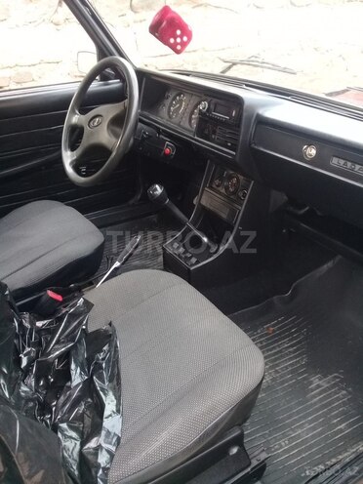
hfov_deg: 45.4
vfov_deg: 58.4
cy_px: 242
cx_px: 182
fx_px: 433
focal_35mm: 31
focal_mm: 3.3
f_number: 2.2
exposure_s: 1/33
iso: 80
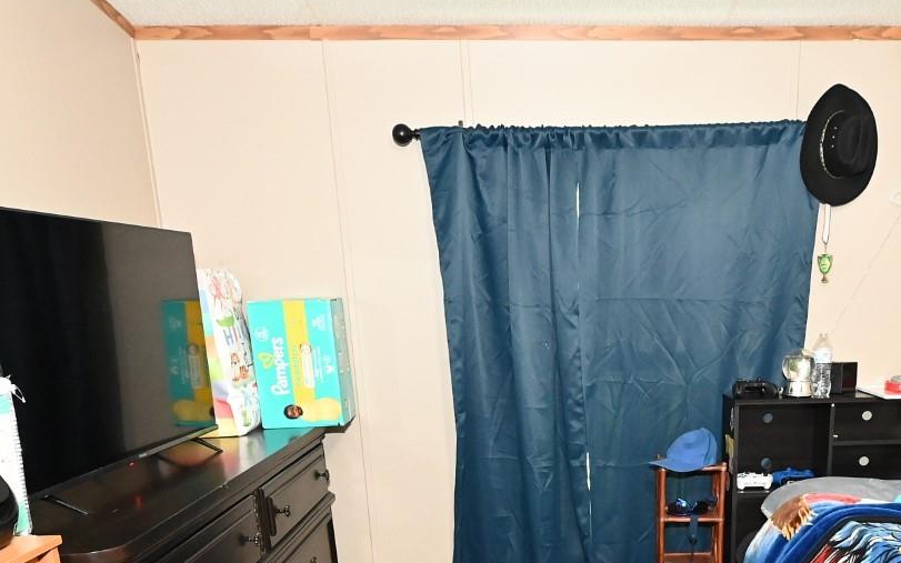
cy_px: 572
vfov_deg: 32.3
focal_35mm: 36
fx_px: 884
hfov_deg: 52.9
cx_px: 604
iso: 6400
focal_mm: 14
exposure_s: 1/60
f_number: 4
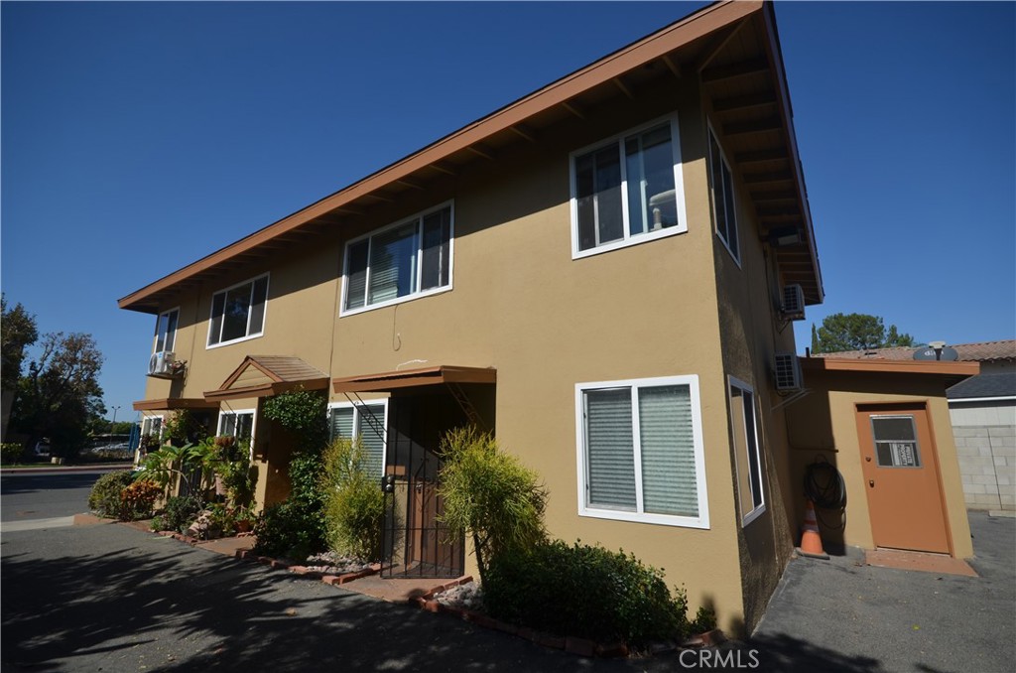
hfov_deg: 95.1
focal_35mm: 16
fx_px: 465
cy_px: 336
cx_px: 508
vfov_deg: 71.8
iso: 100
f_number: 9
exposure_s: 1/500
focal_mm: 11
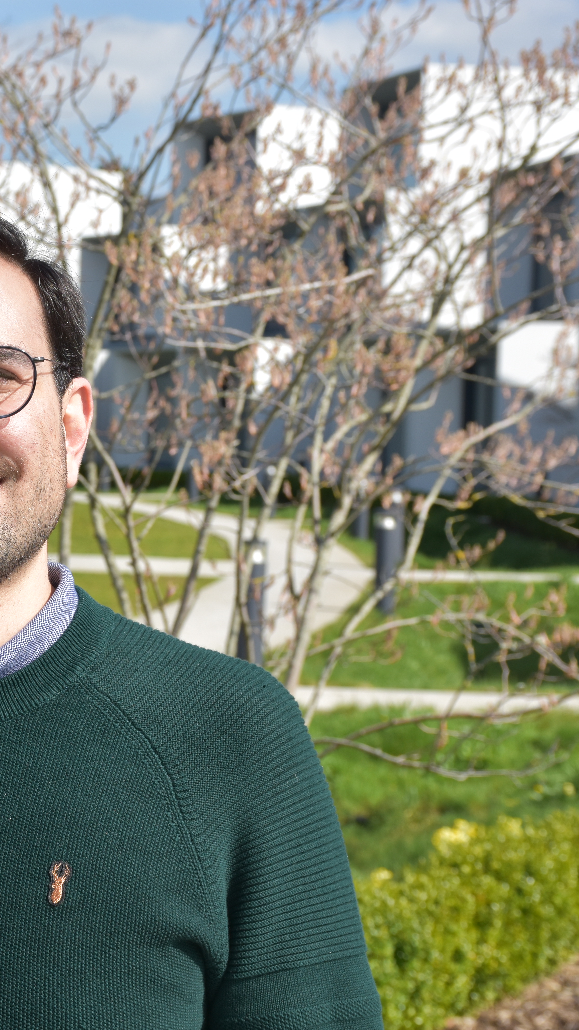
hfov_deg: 12.5
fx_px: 2593
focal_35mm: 95
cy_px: 517
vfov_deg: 22.5
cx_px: -89
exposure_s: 1/500
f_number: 8
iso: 200
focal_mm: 40
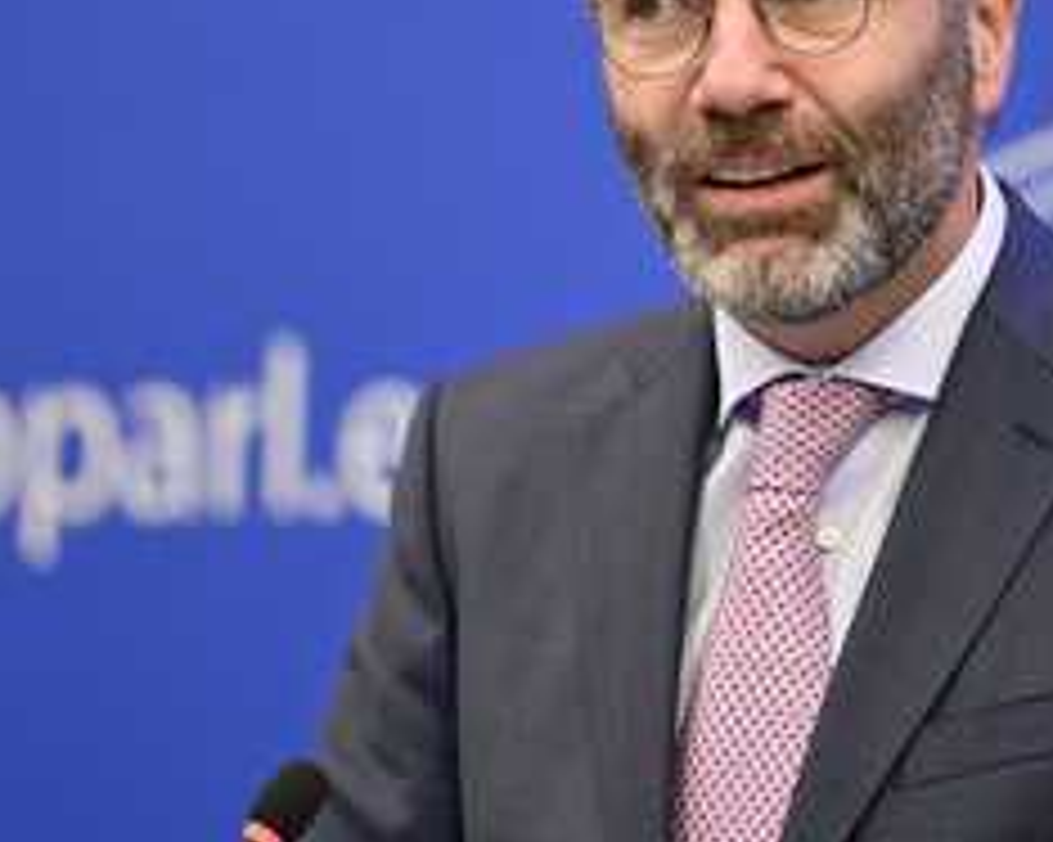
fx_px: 11277
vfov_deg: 4.3
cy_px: 302
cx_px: 646
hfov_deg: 5.3
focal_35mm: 362
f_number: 2.8
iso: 1600
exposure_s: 1/320
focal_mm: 200
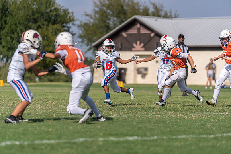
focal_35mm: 200
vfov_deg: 6.9
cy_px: 77
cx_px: 116
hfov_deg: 10.3
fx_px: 1284
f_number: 3.5
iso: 100
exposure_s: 1/2500
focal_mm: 200
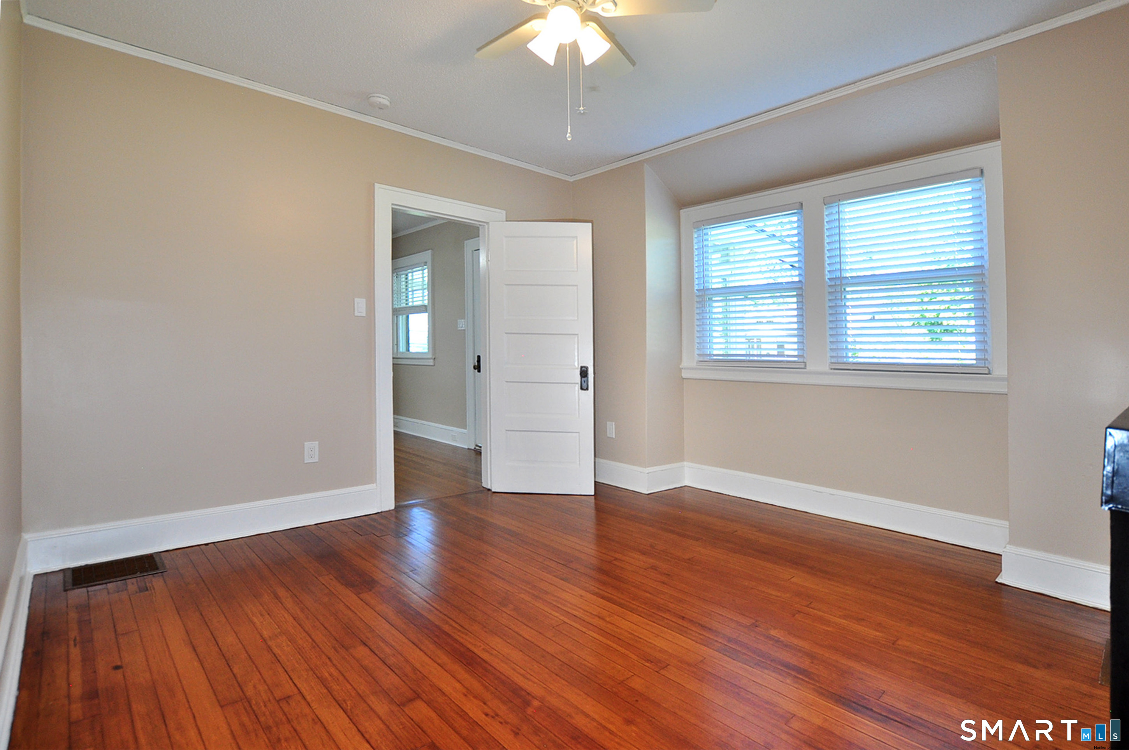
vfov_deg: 77.2
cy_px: 375
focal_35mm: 15
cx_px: 564
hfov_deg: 100.5
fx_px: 470
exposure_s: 1/100
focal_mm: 10
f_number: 4
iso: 500
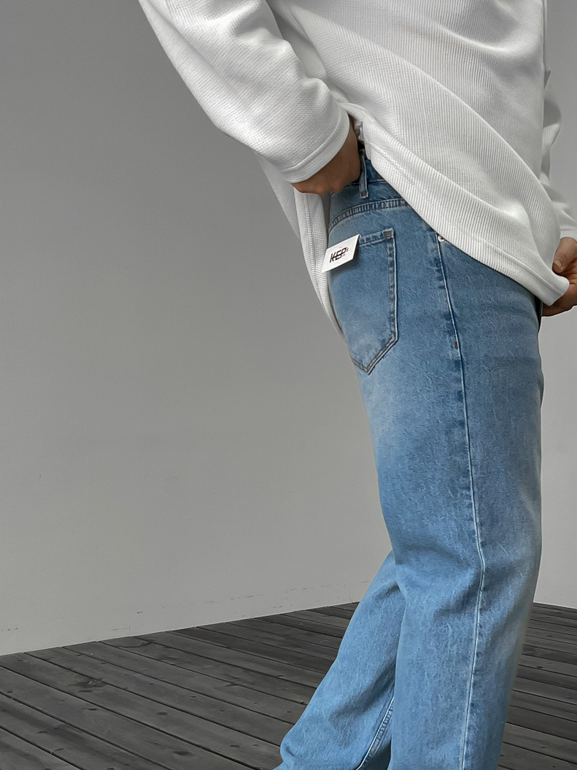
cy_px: 517
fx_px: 978
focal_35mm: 44
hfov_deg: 32.4
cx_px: 418
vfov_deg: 42.3
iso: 64
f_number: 1.8
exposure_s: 1/120
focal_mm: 3
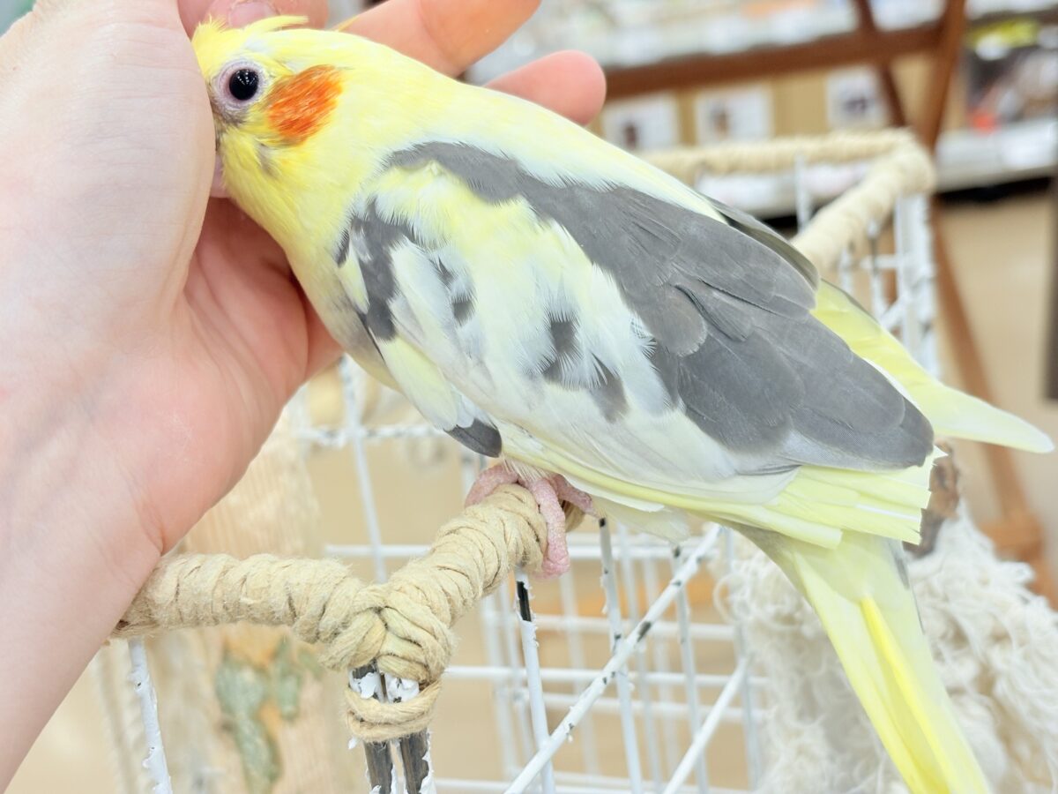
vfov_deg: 28.0
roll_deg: +8.3
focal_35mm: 52
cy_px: 397
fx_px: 1589
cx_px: 529
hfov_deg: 36.8
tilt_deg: -16.0
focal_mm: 5.96
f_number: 1.6
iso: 40
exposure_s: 1/50
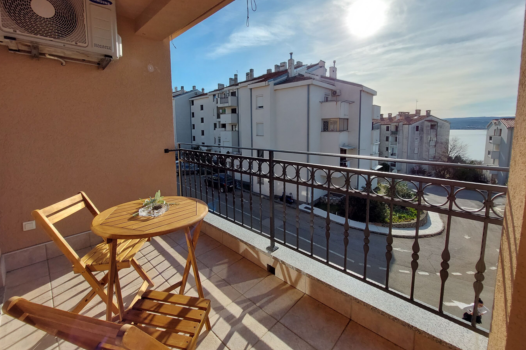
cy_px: 150
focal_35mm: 14
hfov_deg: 104.2
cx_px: 258
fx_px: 205
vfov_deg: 80.7
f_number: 2.2
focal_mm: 1.74
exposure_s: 1/1330
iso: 50
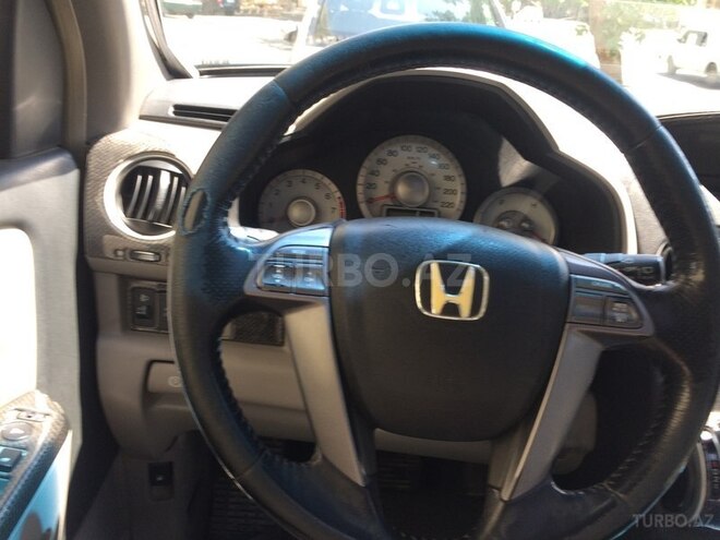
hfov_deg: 61.7
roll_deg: -3.4
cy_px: 270
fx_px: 603
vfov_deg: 48.2
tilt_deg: -25.5
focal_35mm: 29
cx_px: 360
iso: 40
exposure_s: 1/100
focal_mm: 4.15
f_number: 2.2
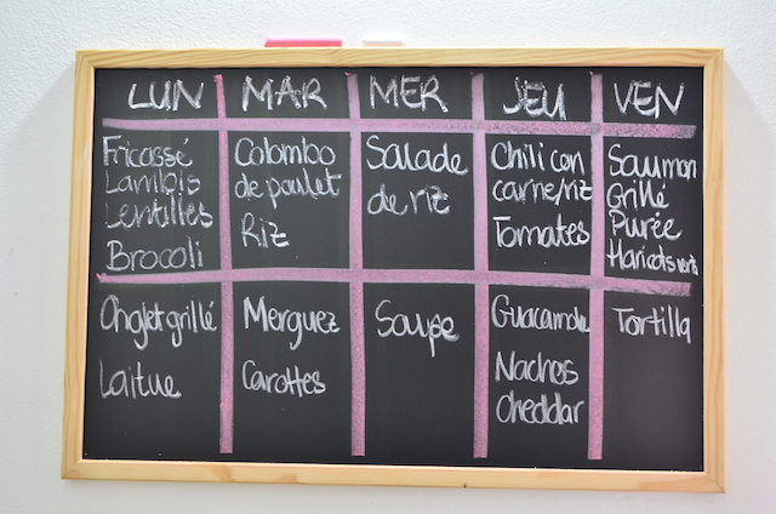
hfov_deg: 37.9
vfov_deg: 25.6
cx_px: 388
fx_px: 1129
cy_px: 257
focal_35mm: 52
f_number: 3.2
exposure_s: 1/30
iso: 400
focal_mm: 35
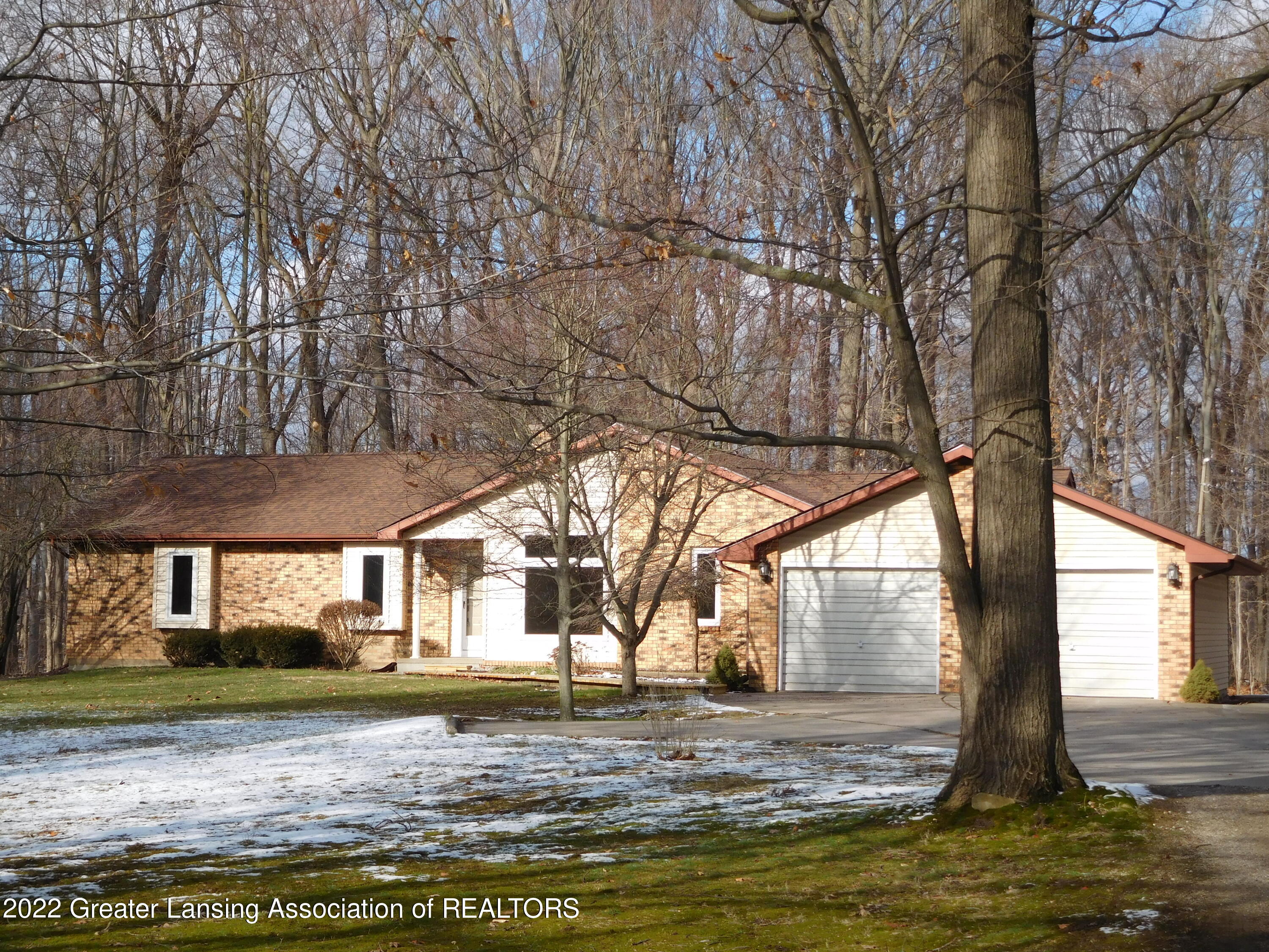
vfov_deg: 23.7
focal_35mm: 62
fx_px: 2273
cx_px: 634
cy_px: 476
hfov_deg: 31.2
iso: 125
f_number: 4.4
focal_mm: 11.1
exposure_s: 1/500
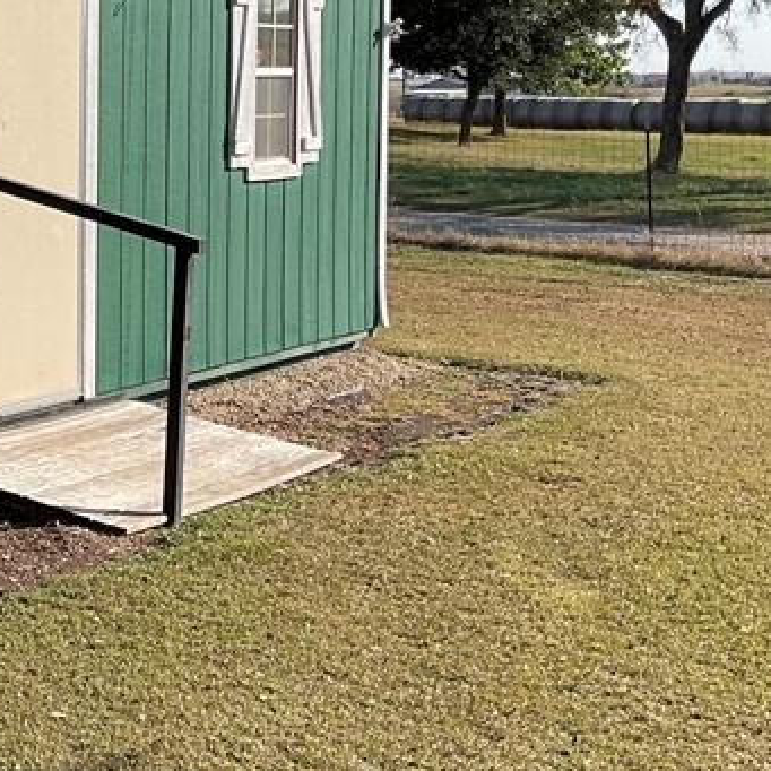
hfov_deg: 20.4
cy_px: 106
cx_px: -251
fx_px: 1940
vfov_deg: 22.0
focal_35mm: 77
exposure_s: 1/1912
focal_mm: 3
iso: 16
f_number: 1.8
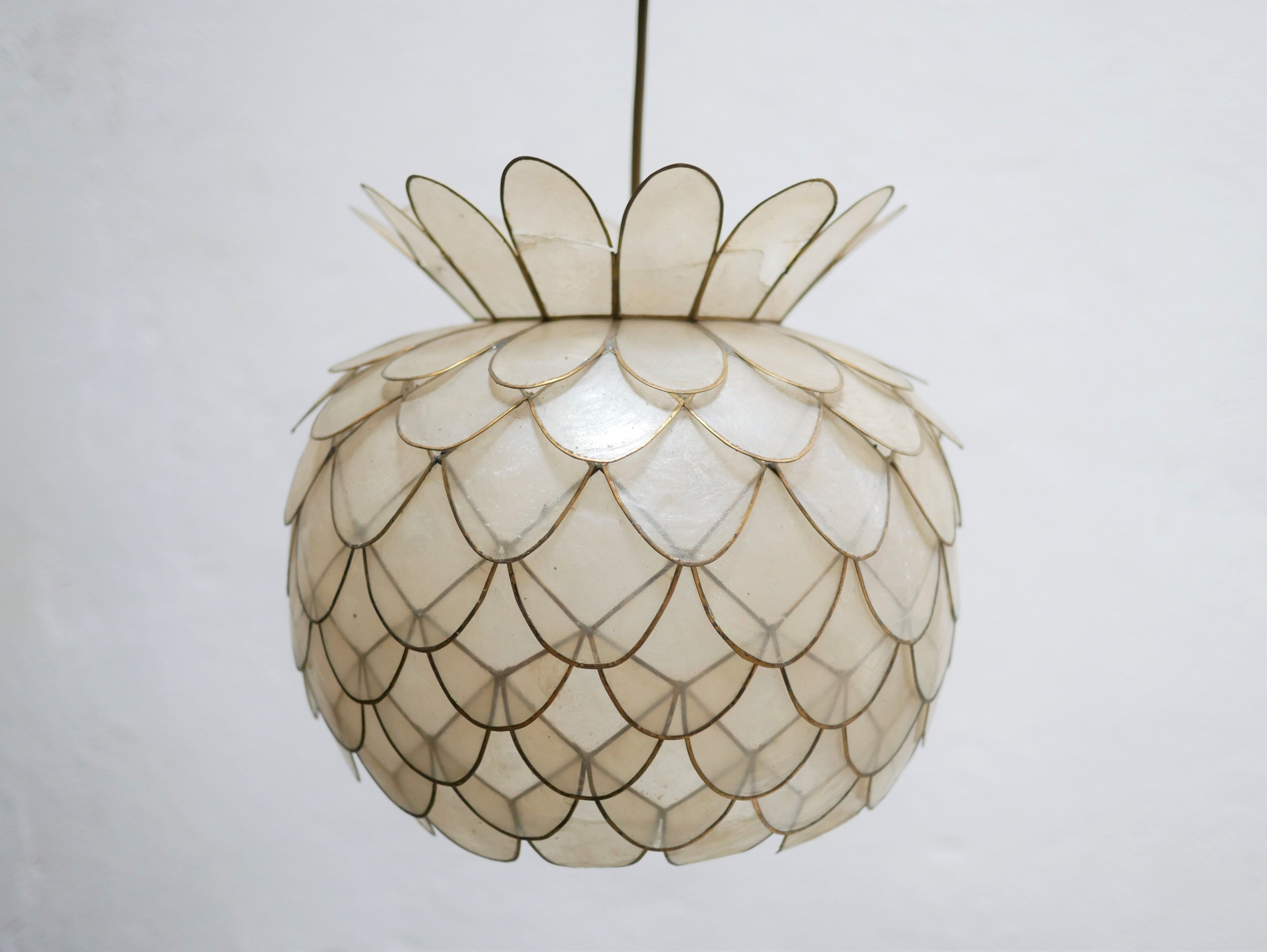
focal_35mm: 40
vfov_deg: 36.0
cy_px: 476
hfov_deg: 46.8
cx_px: 634
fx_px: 1465
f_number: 1.7
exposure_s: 1/60
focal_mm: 20
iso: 640
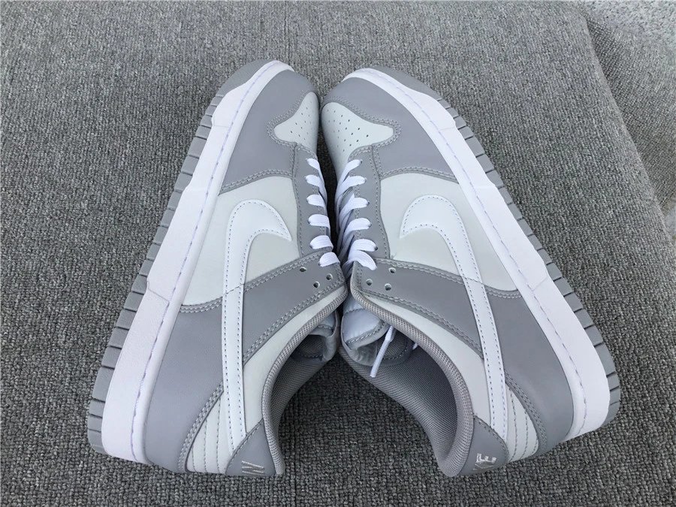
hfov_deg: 58.4
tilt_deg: -57.7
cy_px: 254
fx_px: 605
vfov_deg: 45.4
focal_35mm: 31
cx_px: 338
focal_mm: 3.3
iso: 25
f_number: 2.4
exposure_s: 1/595
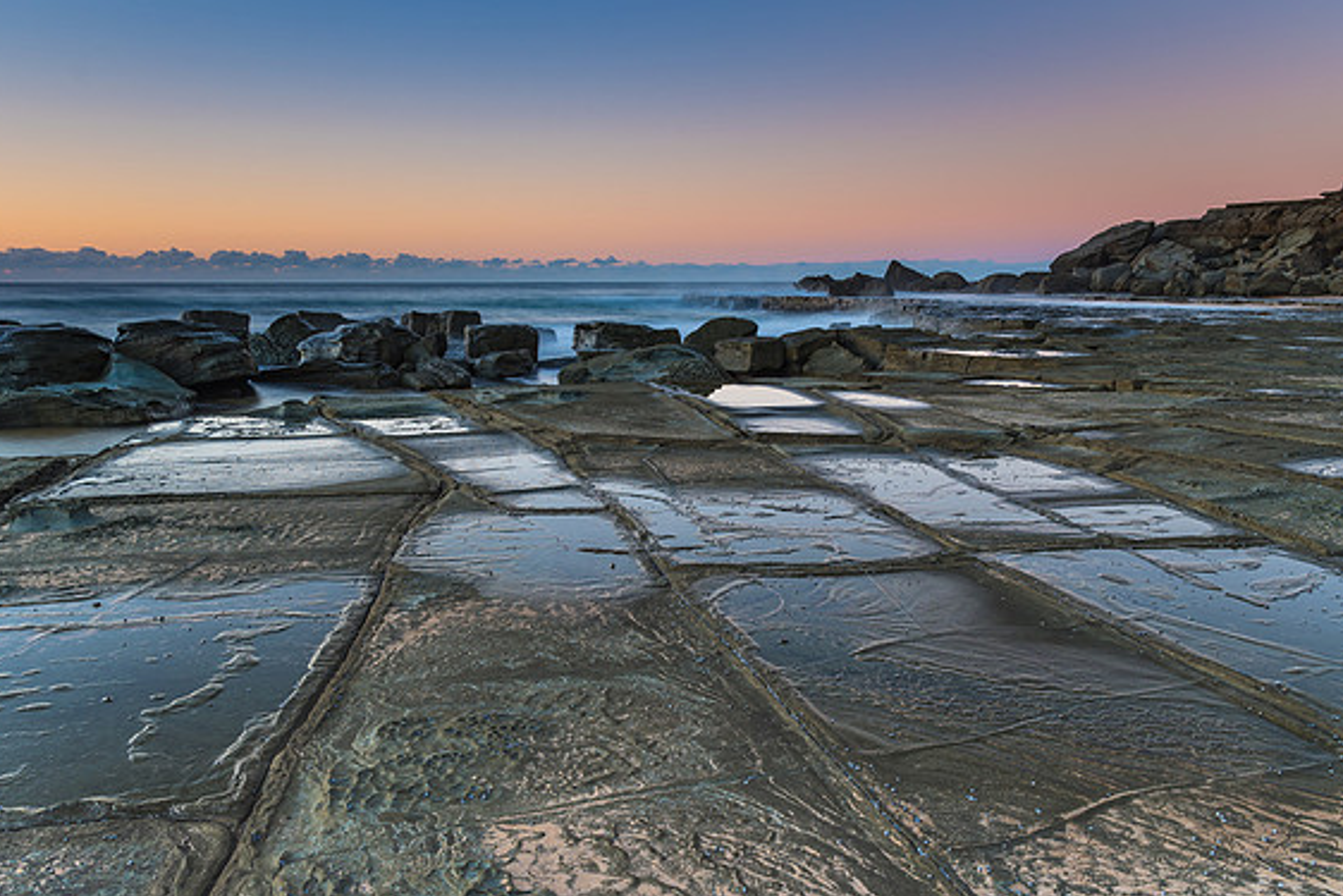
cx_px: 657
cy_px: 443
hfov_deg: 69.4
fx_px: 970
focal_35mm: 26
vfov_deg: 49.6
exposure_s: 5
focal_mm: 16
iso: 50
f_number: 8
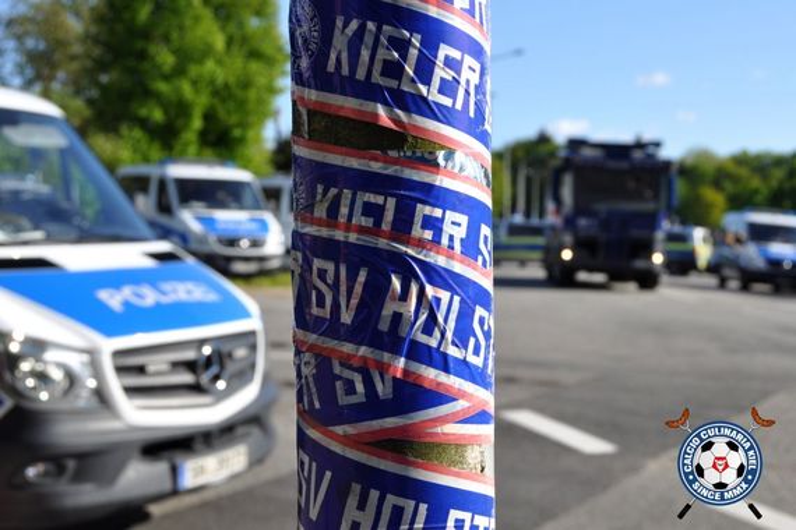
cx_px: 398
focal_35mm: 51
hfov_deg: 38.9
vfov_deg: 26.5
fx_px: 1128
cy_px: 265
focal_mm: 34
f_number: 8
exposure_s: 1/250
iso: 200
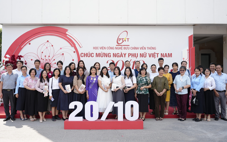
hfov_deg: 59.7
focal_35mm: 32
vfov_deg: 39.4
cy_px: 67
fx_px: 198
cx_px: 113
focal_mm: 31
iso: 125
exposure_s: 1/125
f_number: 6.3
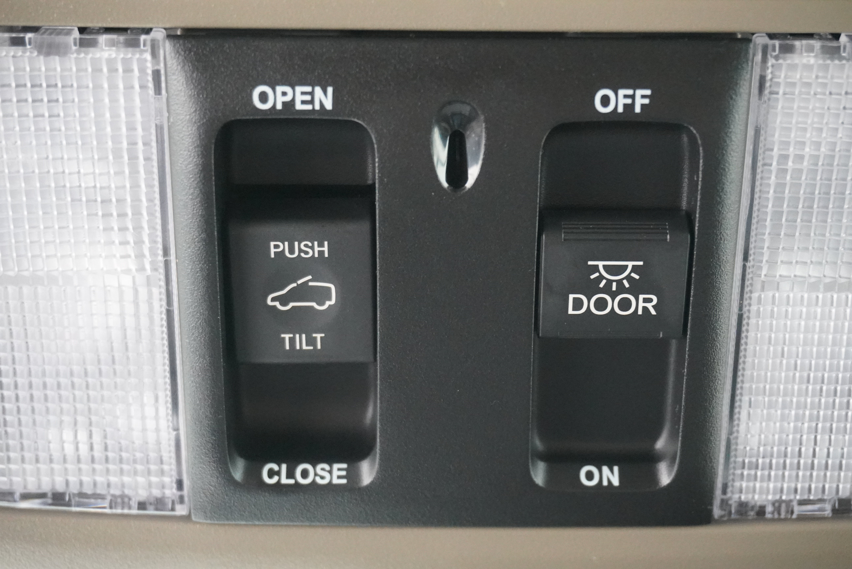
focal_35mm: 61
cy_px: 284
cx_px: 426
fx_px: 1444
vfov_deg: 22.3
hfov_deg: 32.9
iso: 10000
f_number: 5.6
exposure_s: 1/80
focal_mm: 41
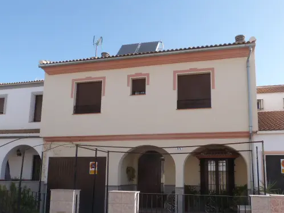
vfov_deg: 43.8
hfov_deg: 56.7
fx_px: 263
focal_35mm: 32
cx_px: 155
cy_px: 132
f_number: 5.6
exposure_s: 1/250
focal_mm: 4.5
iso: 100
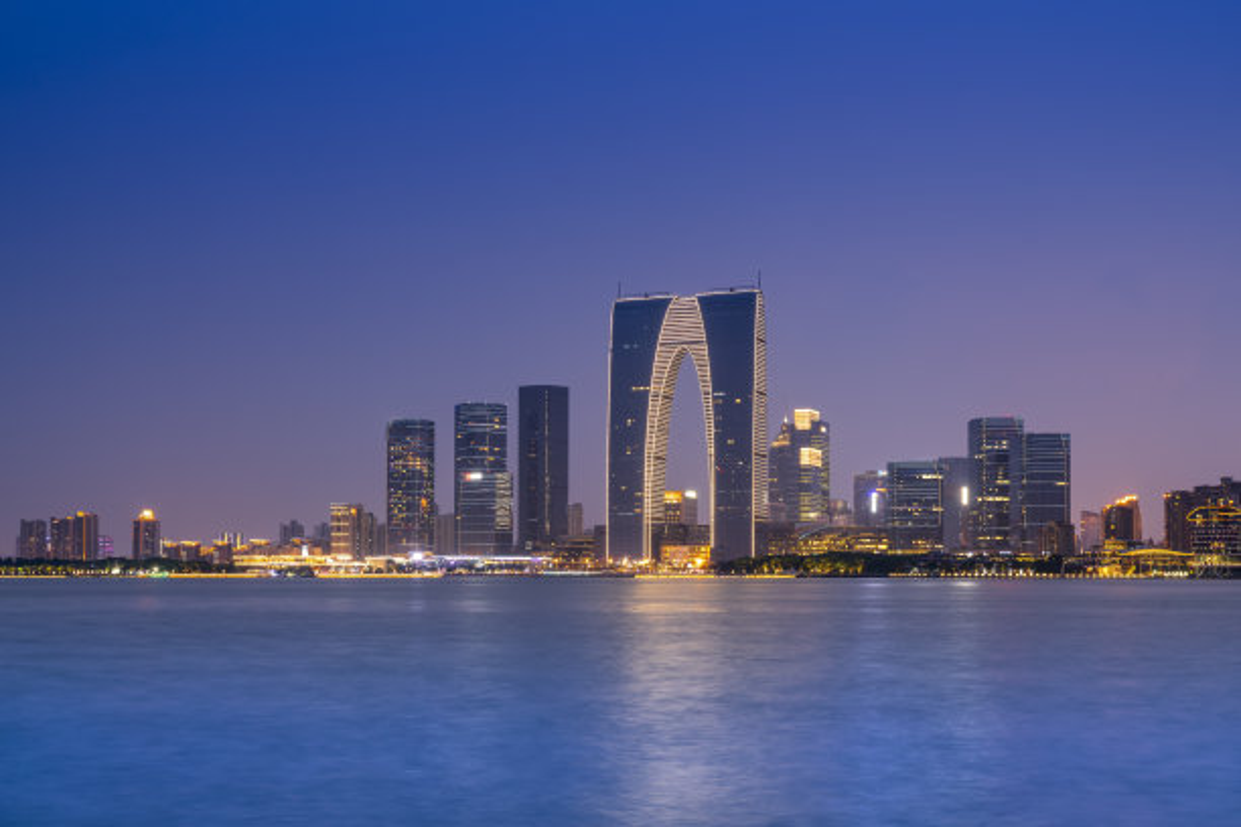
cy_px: 414
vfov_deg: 30.5
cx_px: 620
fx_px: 1517
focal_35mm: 44
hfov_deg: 44.5
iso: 100
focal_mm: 44
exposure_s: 5
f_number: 11
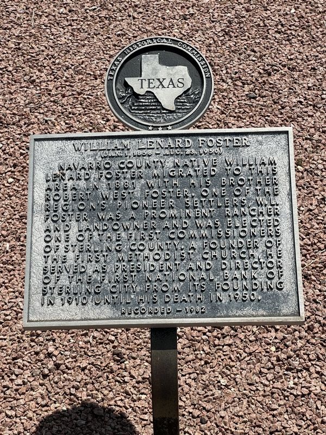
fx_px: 967
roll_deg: +2.5
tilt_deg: -38.2
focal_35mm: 77
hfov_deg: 19.1
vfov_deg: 25.3
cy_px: 218
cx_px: 163
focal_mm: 9
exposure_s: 1/911
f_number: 2.8
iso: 32
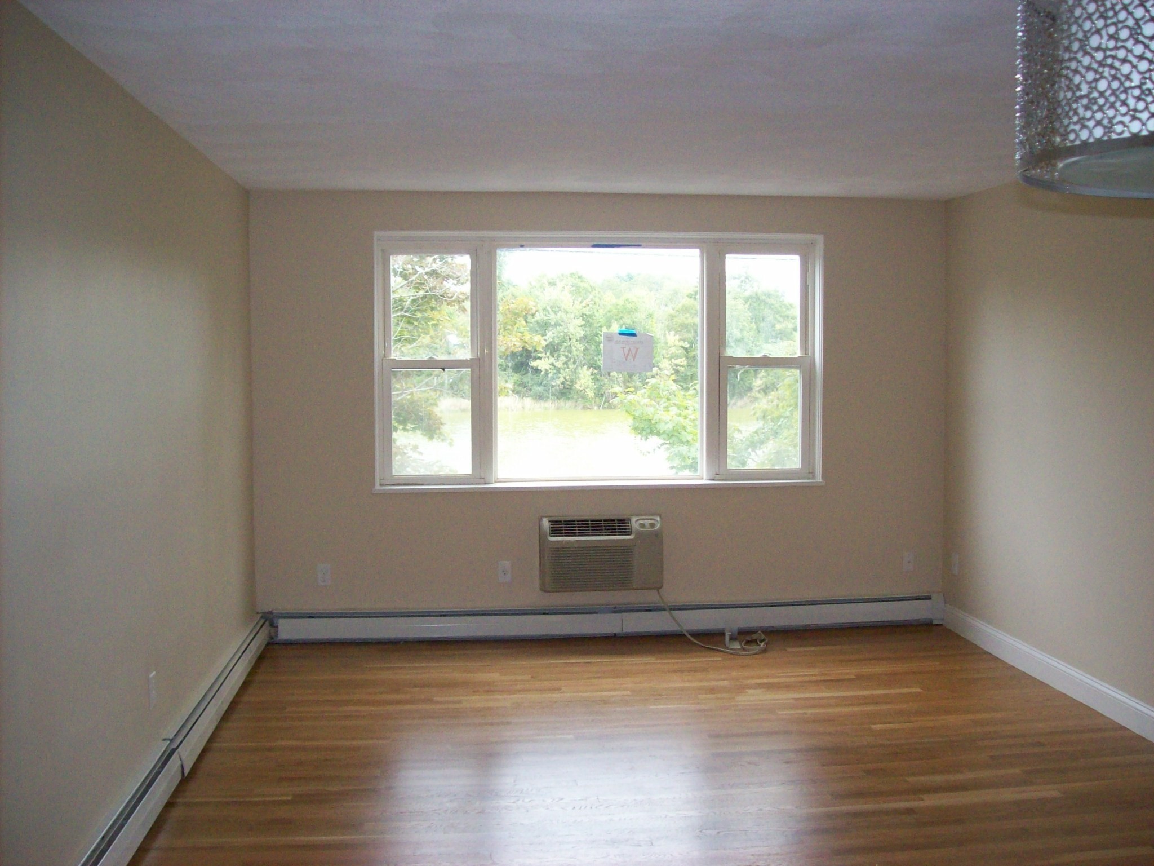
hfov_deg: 51.4
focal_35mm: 36
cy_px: 433
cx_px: 577
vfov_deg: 39.7
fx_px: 1200
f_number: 2.7
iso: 200
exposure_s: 1/118
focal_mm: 6
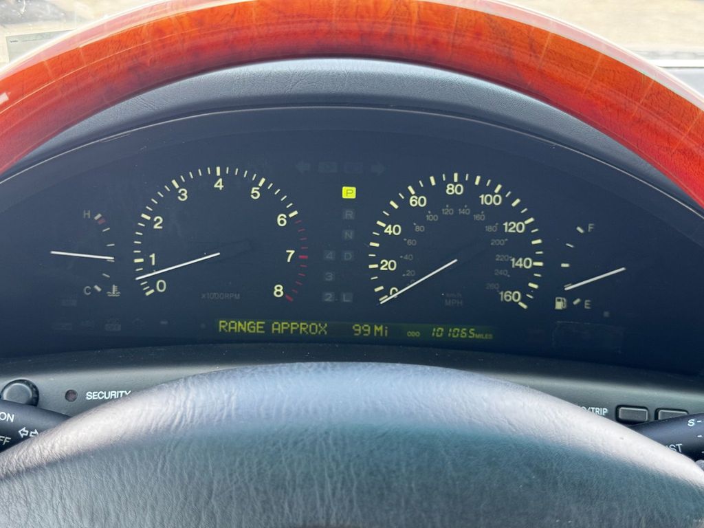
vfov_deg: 30.3
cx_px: 352
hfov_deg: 39.7
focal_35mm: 48
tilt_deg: -21.7
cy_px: 264
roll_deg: -2.4
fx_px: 976
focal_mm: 6.76
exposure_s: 1/100
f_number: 1.78
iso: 80
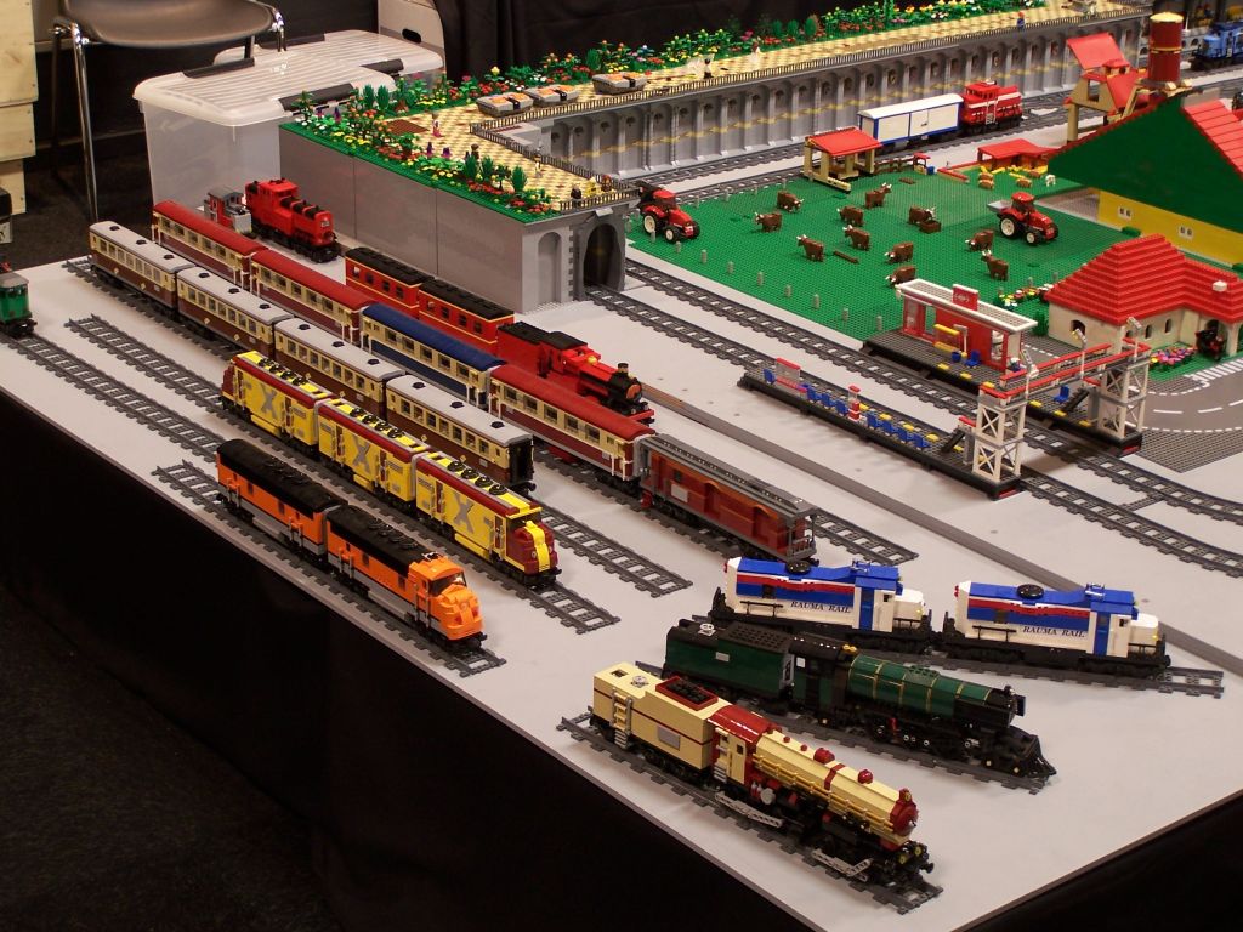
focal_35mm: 67
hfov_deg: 29.0
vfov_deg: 21.9
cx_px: 622
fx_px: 2406
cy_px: 466
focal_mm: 11.1
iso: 80
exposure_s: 1/2
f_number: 3.2
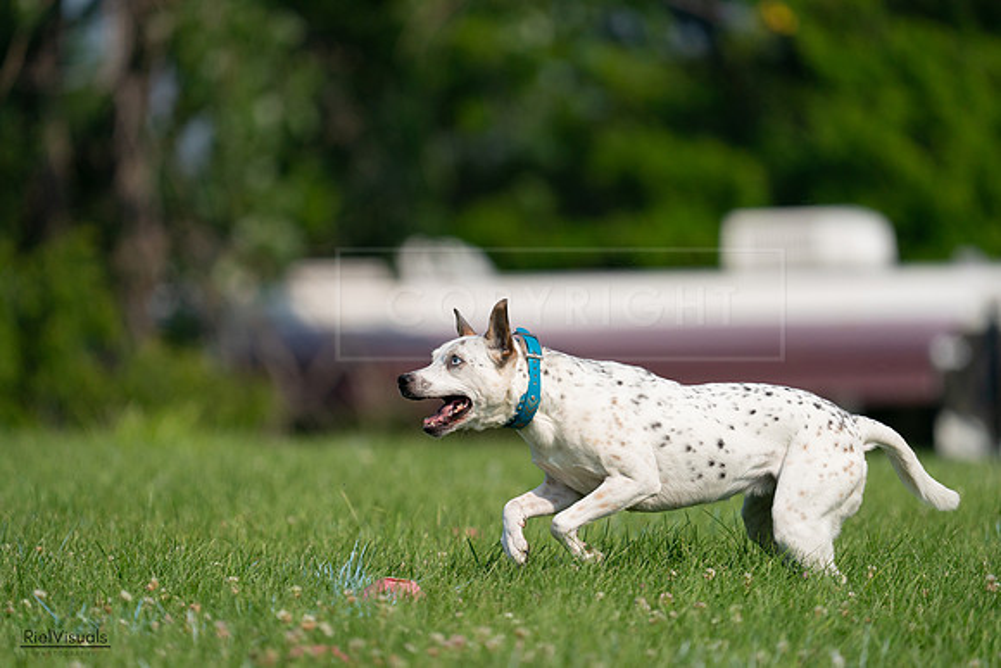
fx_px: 15212
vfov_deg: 2.5
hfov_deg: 3.8
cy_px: 334
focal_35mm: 547
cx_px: 500
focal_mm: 547
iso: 500
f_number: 6.3
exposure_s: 1/4000
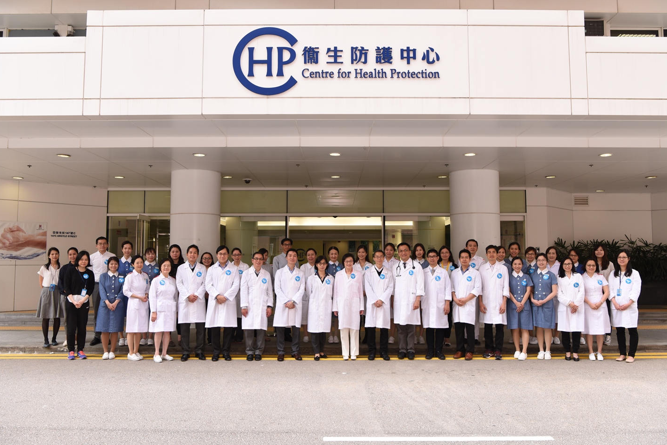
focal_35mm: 31
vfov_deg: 42.3
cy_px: 221
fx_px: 574
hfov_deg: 60.3
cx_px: 335
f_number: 7.1
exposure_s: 1/60
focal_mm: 30
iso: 500
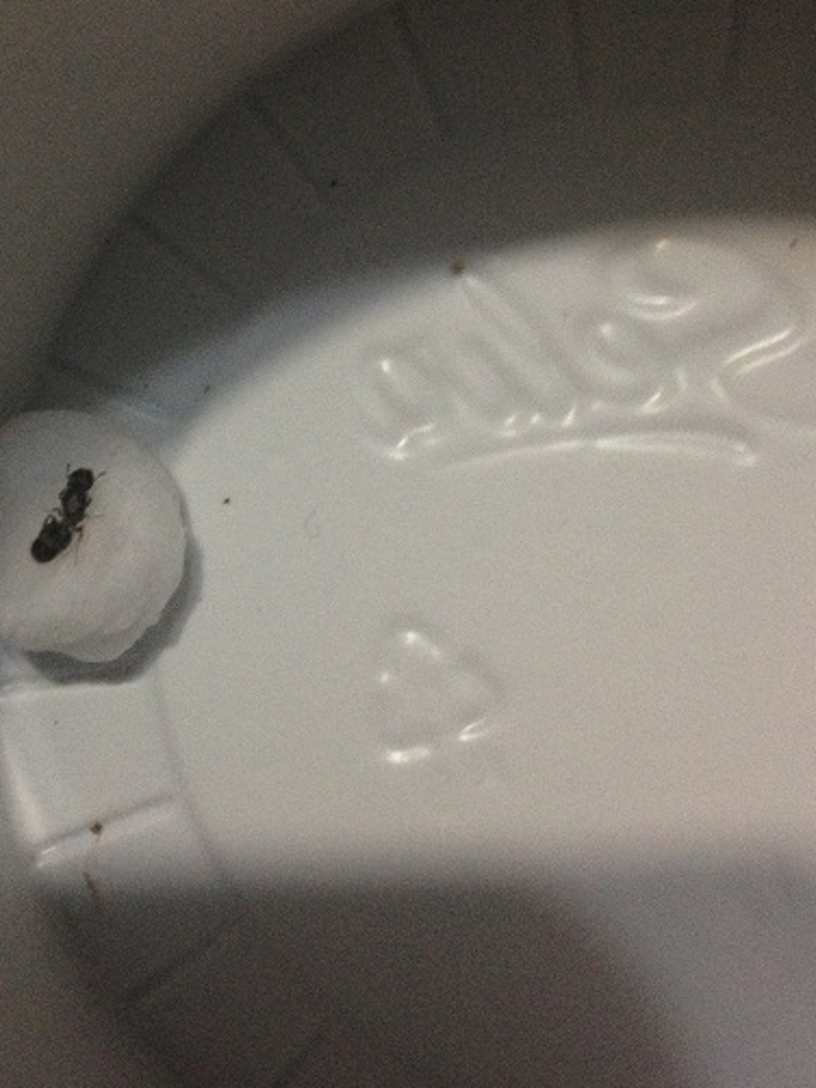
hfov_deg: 25.4
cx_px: 221
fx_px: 1791
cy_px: 389
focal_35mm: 57
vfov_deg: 33.6
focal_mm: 4.28
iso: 200
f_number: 2.4
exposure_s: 1/20
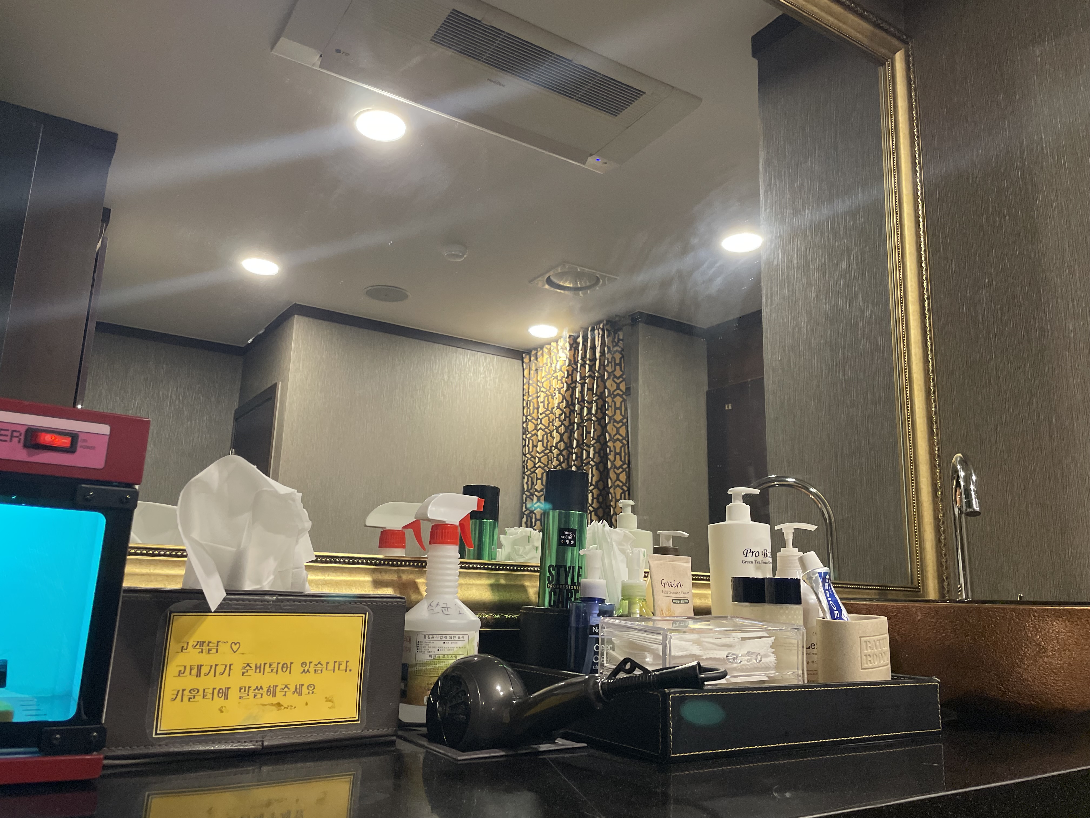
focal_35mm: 26
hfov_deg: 67.3
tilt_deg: +12.2
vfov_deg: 53.1
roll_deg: -2.0
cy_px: 409
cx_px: 545
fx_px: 819
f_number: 1.6
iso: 400
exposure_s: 1/60
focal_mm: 4.2
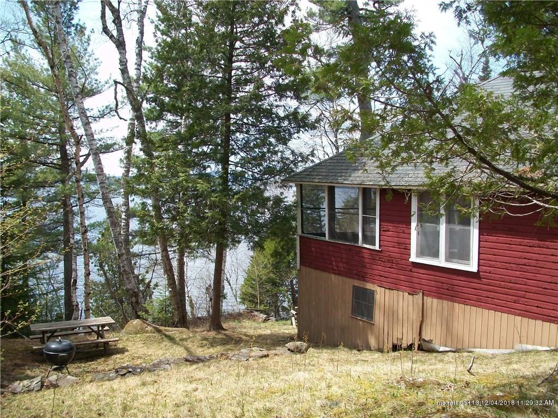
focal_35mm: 34
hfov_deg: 54.0
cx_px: 279
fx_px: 548
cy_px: 209
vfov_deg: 41.8
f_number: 2.8
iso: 80
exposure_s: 1/640
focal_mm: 5.7
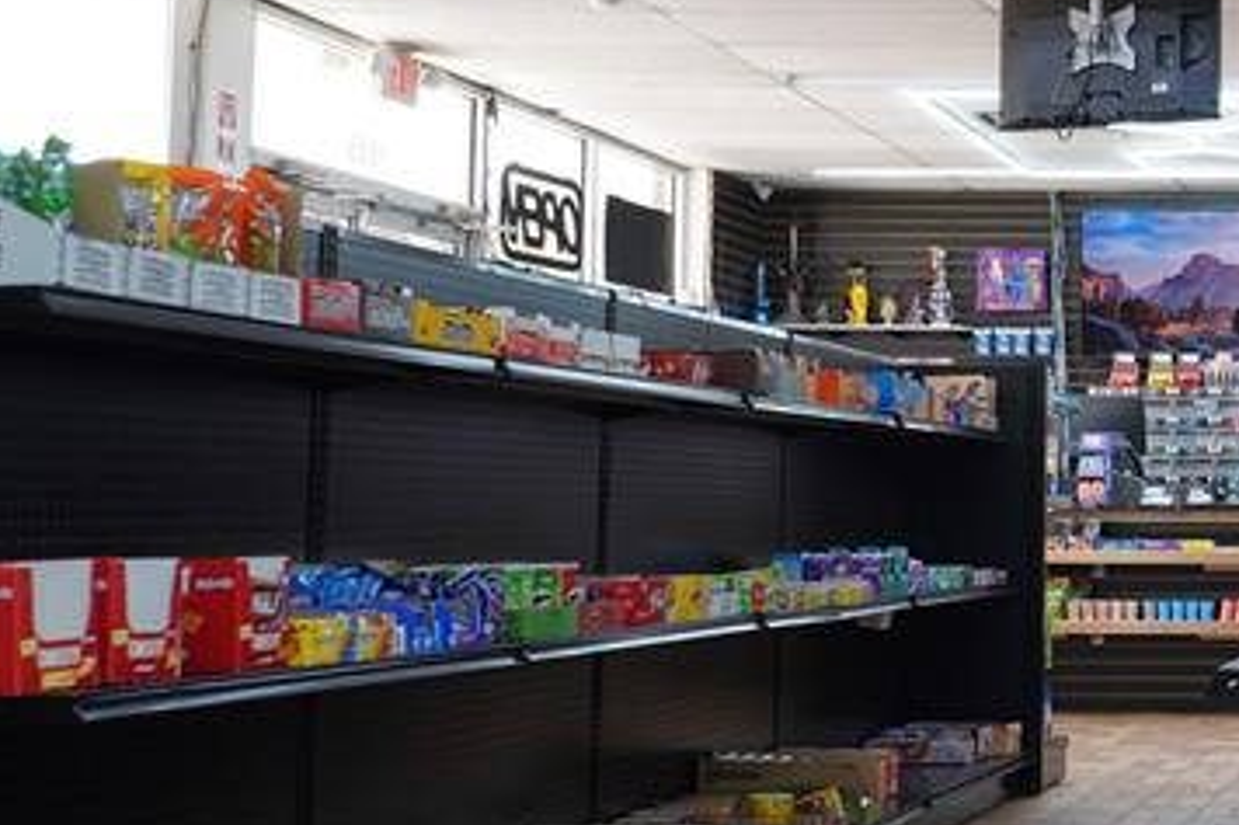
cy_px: 352
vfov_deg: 19.7
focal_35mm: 69
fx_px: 2374
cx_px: 1549
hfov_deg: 25.7
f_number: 4
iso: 160
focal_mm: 16
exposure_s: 1/60
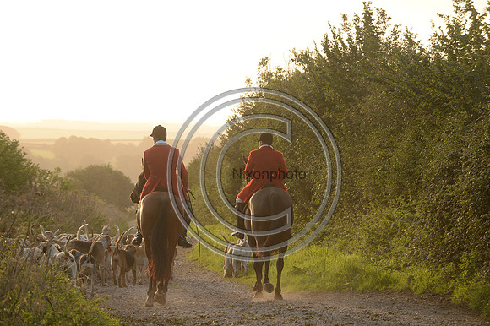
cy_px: 163
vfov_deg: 6.9
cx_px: 245
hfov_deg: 10.3
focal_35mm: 200
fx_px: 2721
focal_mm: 200
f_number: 9
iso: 2500
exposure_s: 1/1000
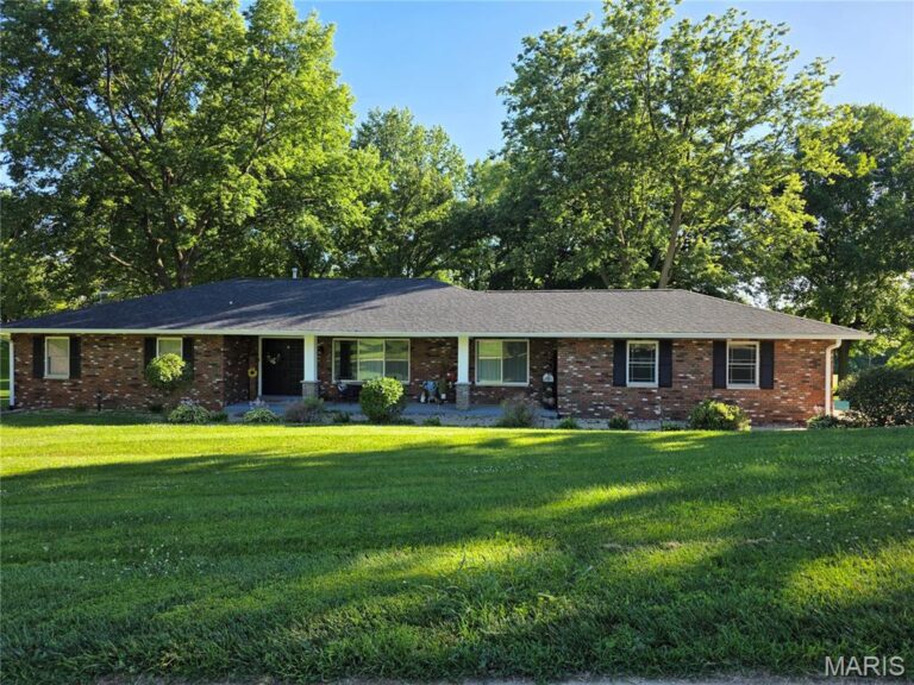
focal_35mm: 23
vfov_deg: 58.9
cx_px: 457
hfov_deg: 73.9
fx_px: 607
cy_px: 342
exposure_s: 1/1879
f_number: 1.7
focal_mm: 6.3
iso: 80
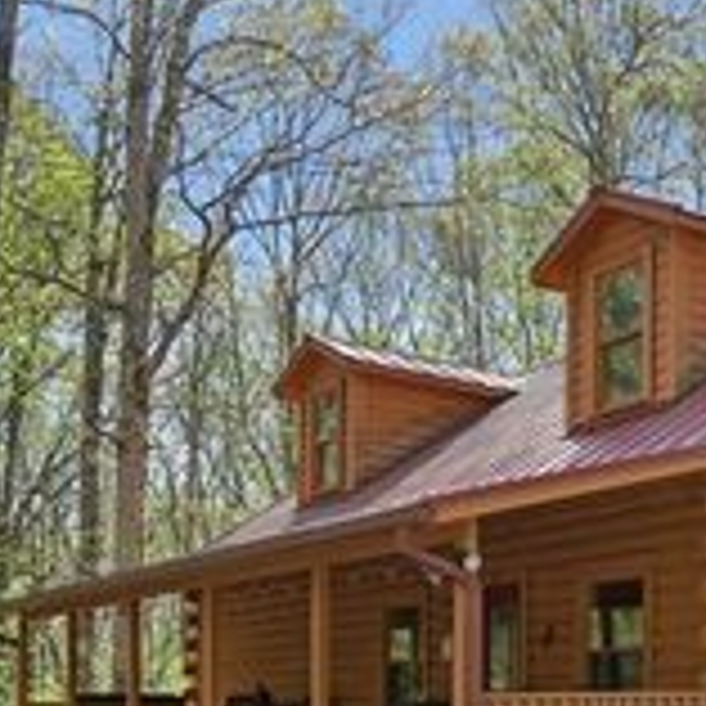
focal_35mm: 57
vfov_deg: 29.0
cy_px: 618
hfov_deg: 27.8
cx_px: 751
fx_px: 1315
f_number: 8
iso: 400
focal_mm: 21
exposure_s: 1/500
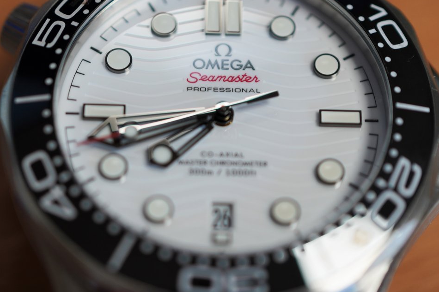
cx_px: 237
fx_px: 1231
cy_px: 97
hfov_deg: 20.2
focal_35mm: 101
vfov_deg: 13.5
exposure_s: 1/80
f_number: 2.8
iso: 200
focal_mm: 50
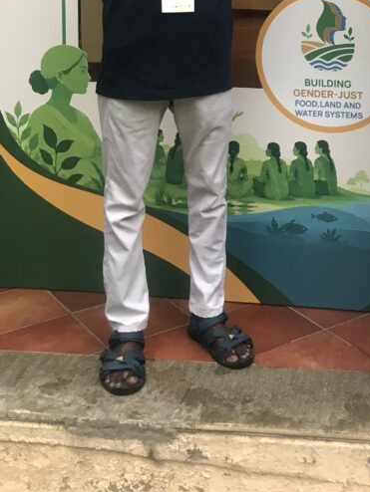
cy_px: 24
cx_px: 351
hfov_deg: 24.3
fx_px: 826
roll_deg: -1.8
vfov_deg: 31.2
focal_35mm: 58
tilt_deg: -5.1
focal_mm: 3.99
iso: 40
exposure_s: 1/17
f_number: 1.8
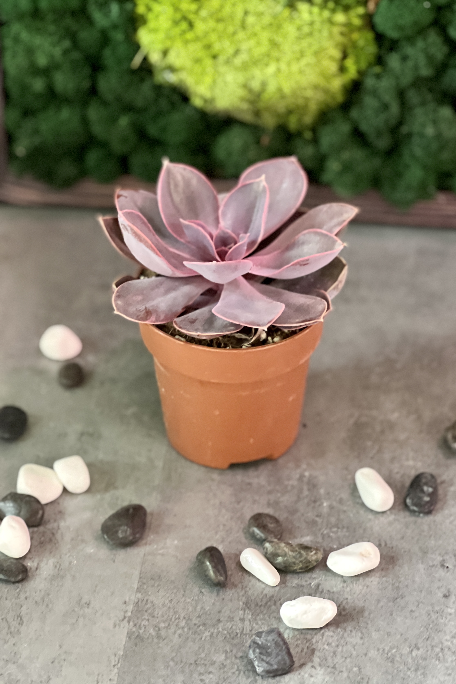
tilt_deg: -37.2
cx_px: 210
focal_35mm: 96
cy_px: 385
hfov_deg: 14.2
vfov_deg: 21.2
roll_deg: +0.3
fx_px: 1824
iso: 500
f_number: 2.8
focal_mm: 9
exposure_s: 1/24
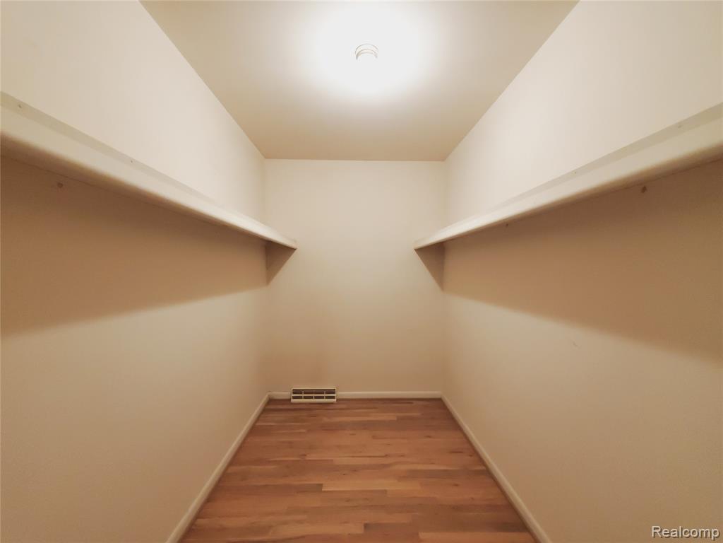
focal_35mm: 13
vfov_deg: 89.9
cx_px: 362
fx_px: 272
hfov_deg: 106.2
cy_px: 272
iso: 500
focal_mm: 1.8
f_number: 2.2
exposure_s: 1/40
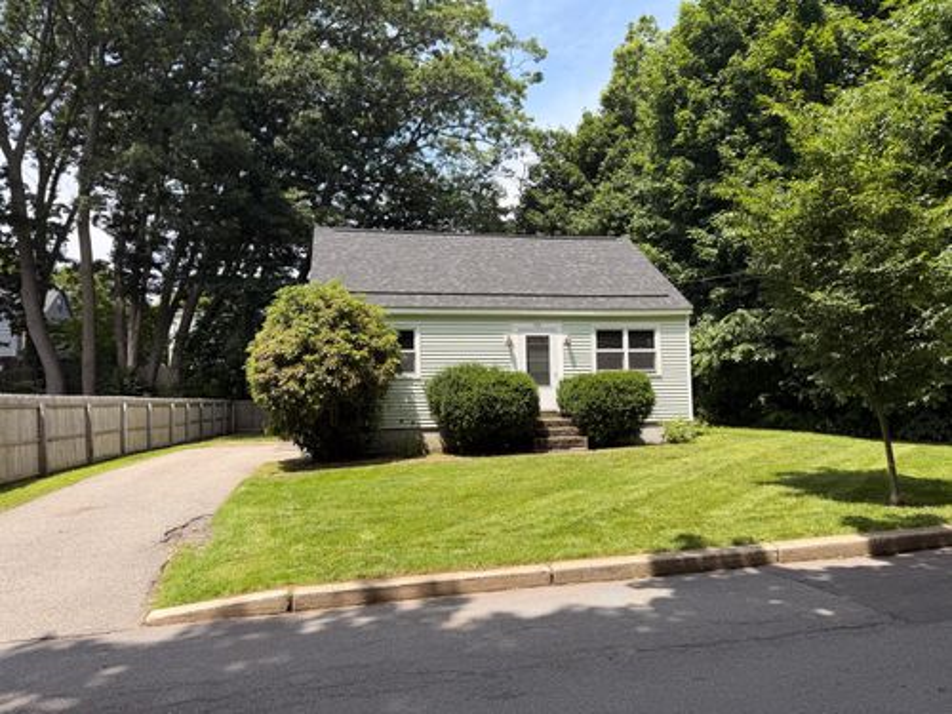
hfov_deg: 71.6
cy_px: 357
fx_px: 660
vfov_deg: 56.8
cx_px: 476
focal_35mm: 24
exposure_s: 1/2370
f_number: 1.78
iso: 80
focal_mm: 6.76
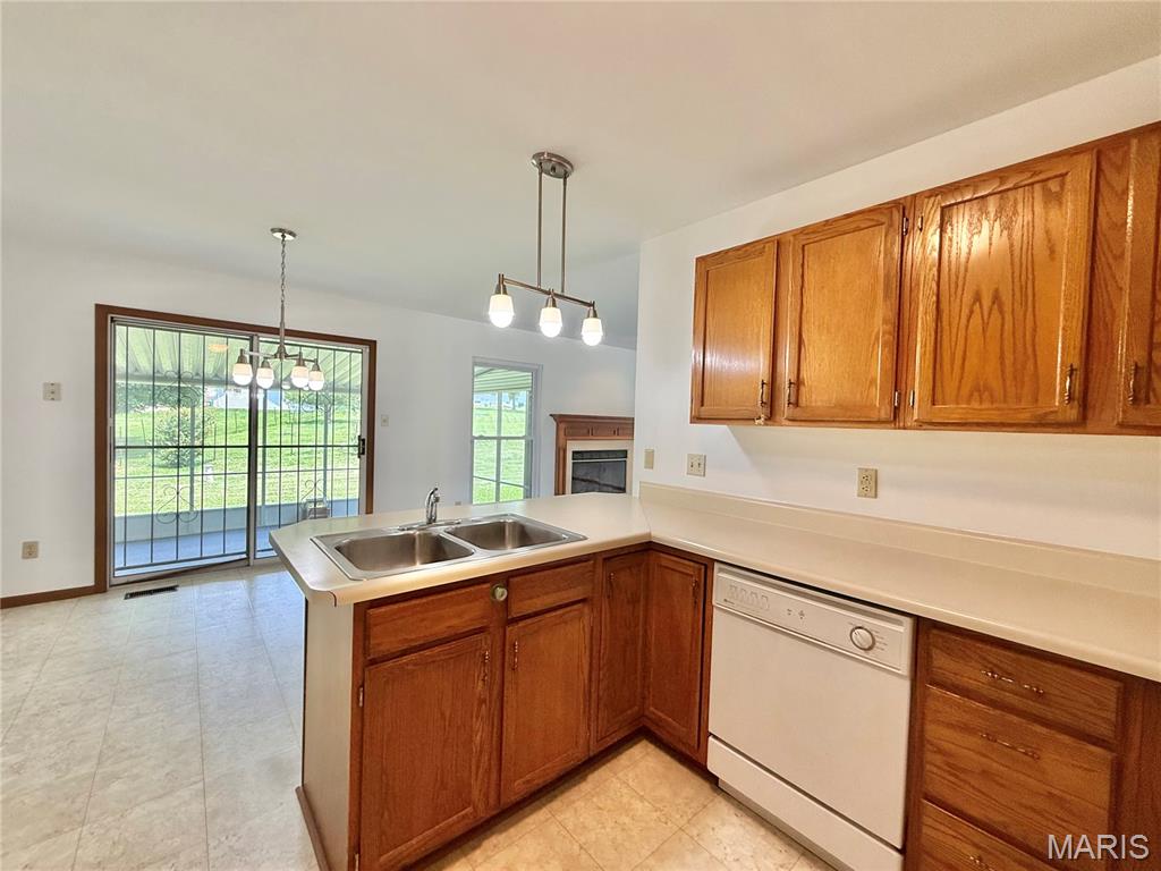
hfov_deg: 102.1
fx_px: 470
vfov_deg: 85.7
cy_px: 436
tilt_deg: -1.9
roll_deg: -2.5
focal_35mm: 14
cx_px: 580
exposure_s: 1/120
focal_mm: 2.22
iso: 125
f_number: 2.2
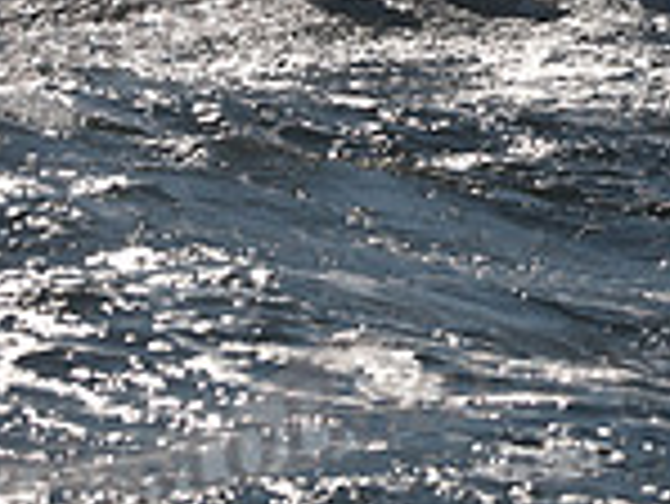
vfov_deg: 5.6
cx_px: 863
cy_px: -326
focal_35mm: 262
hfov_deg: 7.5
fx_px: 5075
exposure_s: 1/3200
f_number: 5.6
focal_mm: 70
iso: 250
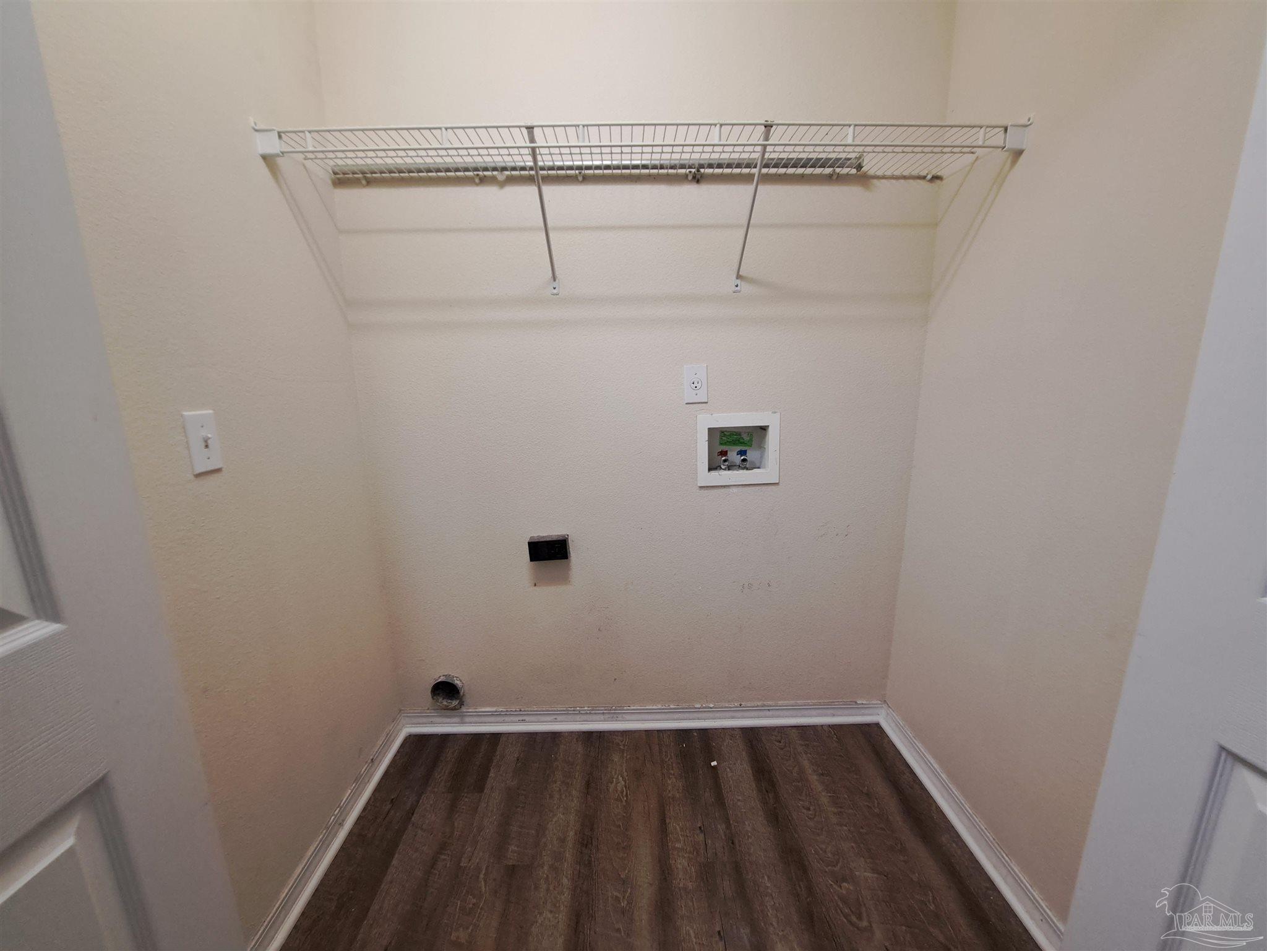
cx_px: 634
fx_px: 476
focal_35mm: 13
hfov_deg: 106.2
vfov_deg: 89.9
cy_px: 476
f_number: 2.2
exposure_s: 1/30
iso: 200
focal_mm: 1.74
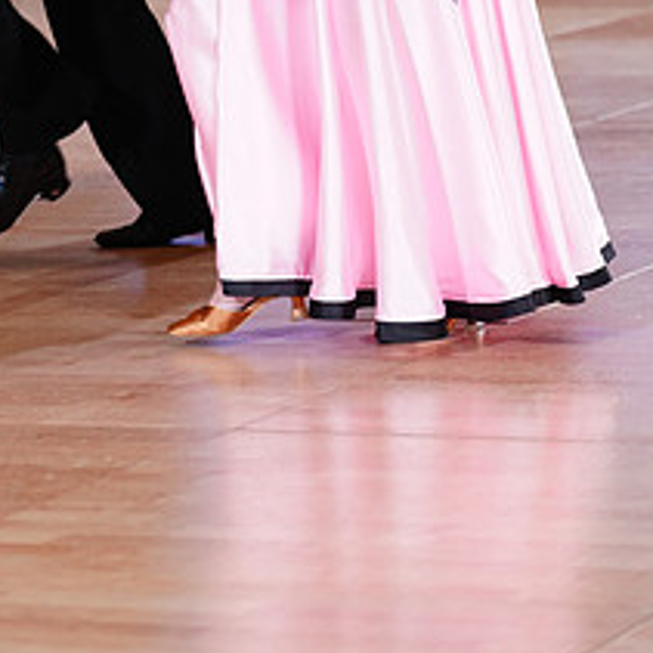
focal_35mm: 203
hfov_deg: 8.6
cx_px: 289
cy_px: -145
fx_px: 4332
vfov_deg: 8.5
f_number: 2.8
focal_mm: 87
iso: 1600
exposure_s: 1/400
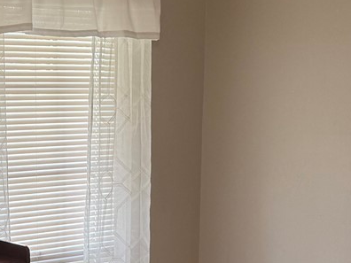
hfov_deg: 20.0
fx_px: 984
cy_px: 236
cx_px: 60
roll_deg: -0.2
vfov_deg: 15.1
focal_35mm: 97
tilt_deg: -8.0
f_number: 1.78
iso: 125
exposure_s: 1/60
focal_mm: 6.76
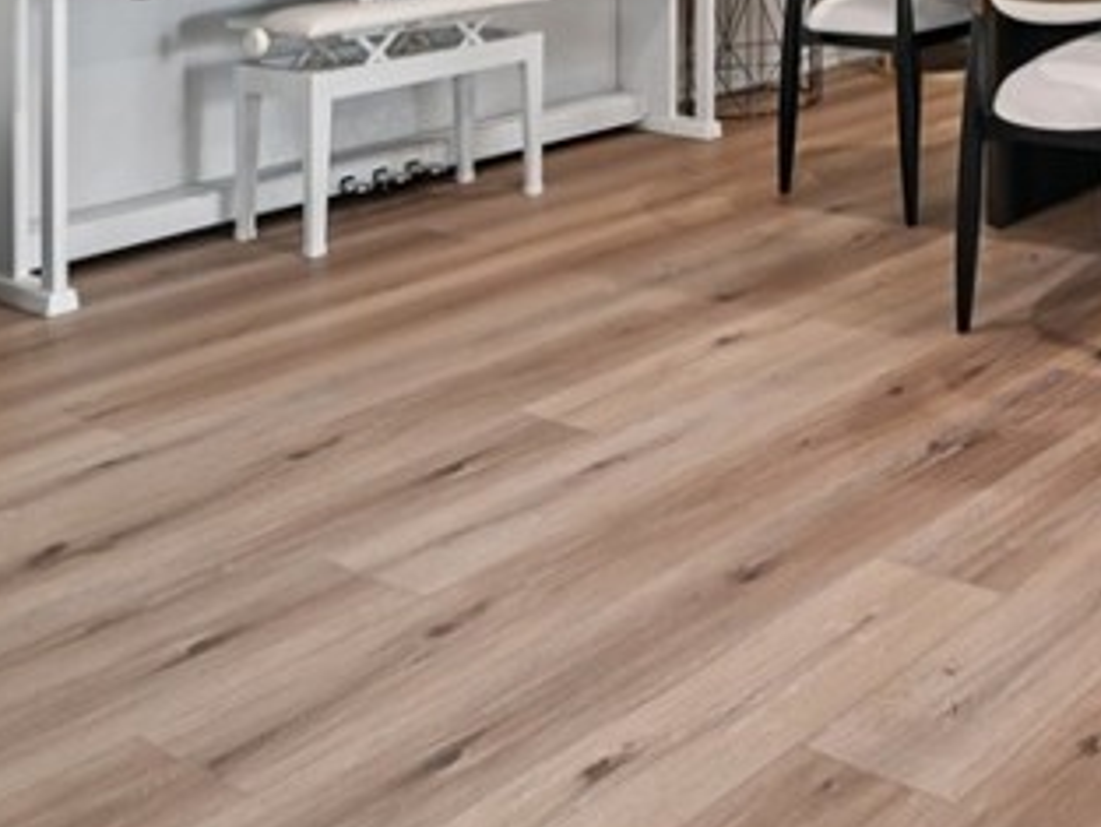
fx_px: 1400
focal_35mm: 44
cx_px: 1555
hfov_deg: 30.0
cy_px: -211
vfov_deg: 28.0
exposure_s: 1/8
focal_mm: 14
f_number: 8
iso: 250
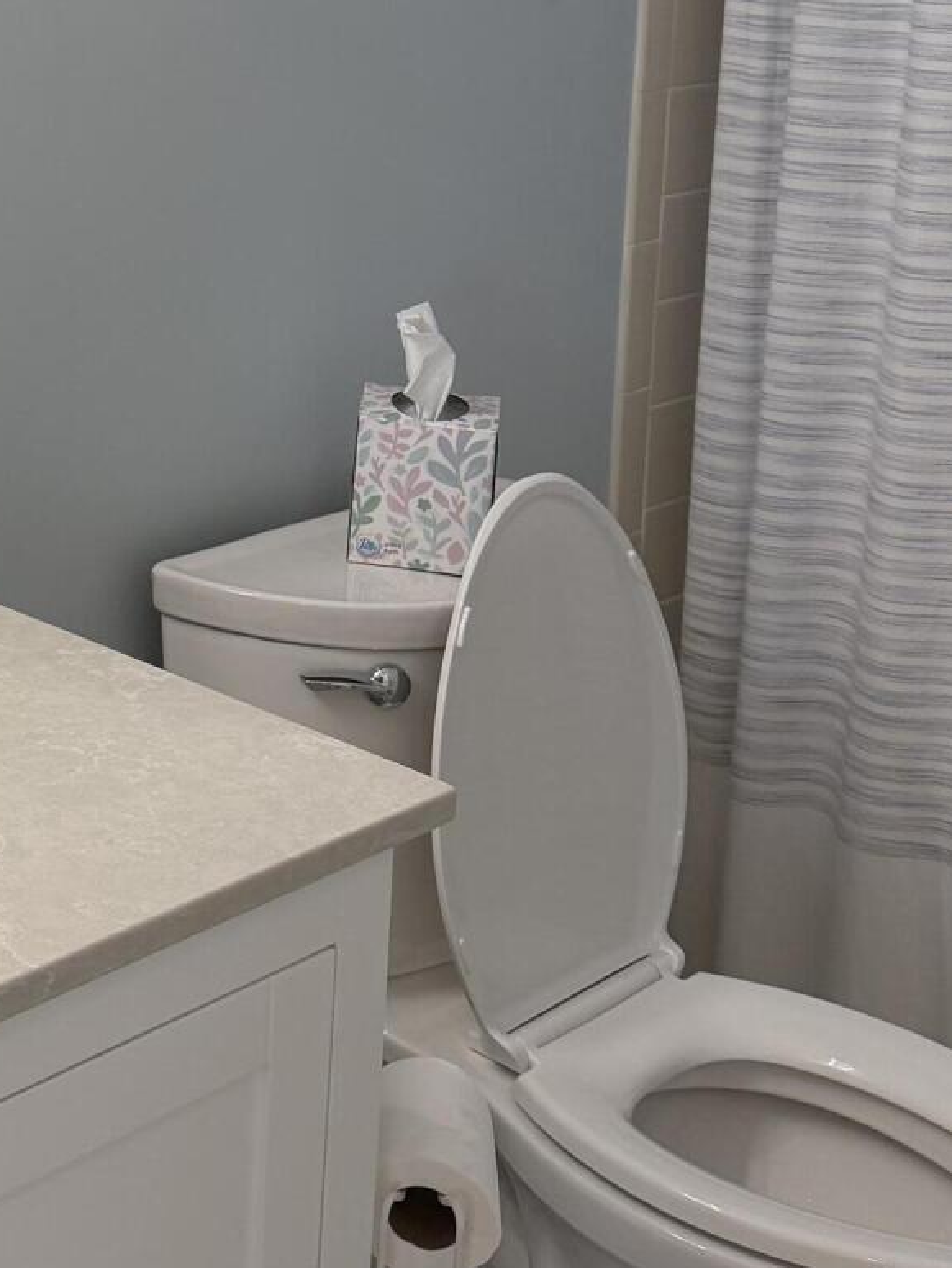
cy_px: 247
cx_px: -131
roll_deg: -0.4
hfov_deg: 22.2
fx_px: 2272
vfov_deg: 30.4
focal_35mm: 62
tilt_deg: -11.8
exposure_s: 1/222
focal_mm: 6.76
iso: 160
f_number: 1.78
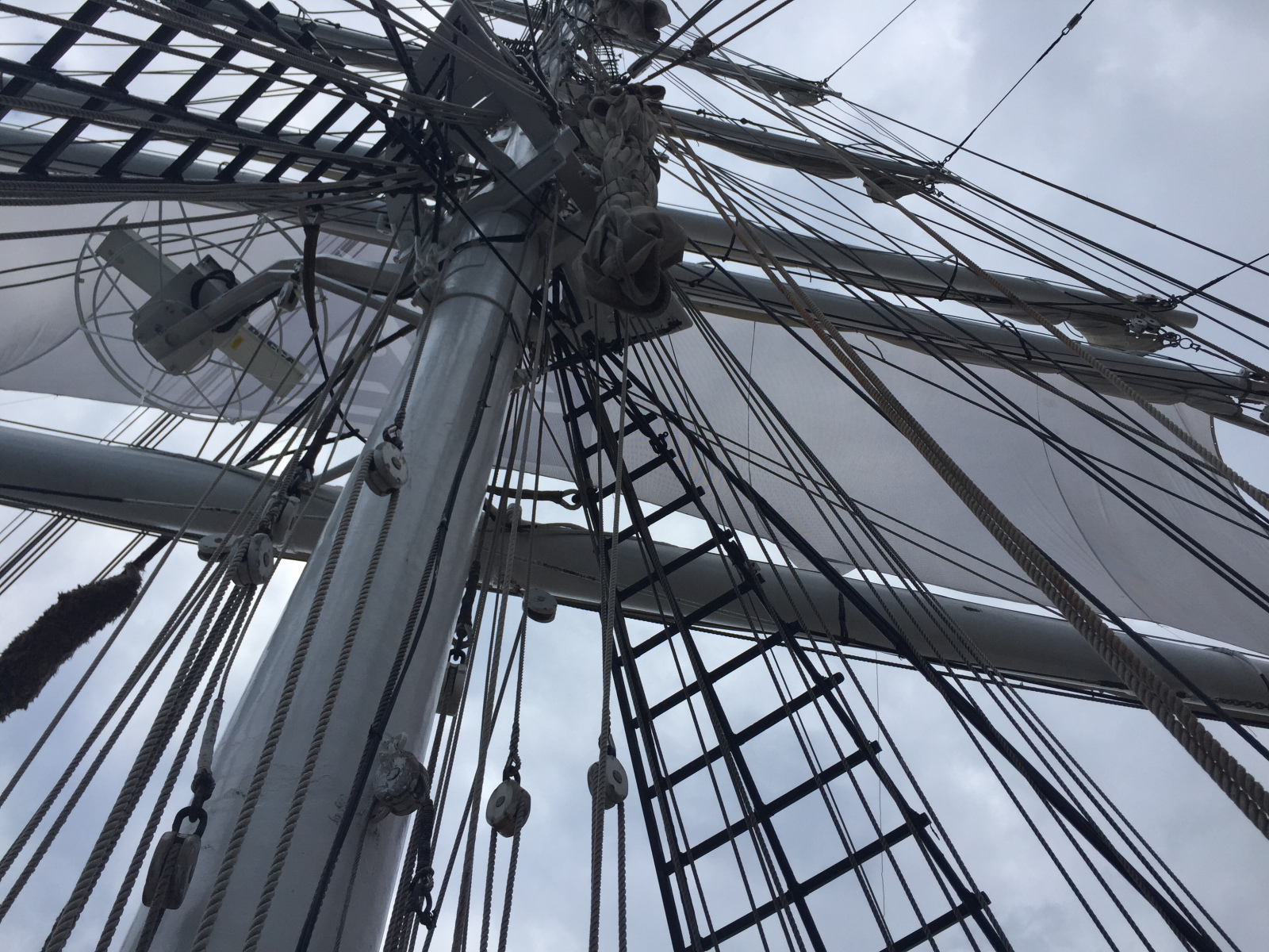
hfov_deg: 61.7
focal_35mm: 29
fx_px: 1063
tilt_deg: +65.0
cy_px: 476
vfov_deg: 48.2
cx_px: 634
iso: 32
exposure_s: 1/898
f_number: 2.2
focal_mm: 4.15
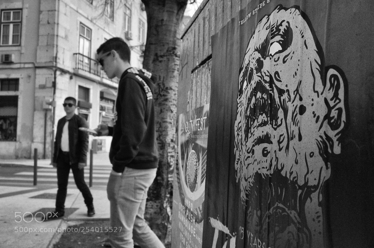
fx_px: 290
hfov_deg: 65.6
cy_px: 124
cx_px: 187
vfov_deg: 46.2
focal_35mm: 28
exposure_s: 1/160
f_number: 8
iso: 800
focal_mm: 18.3
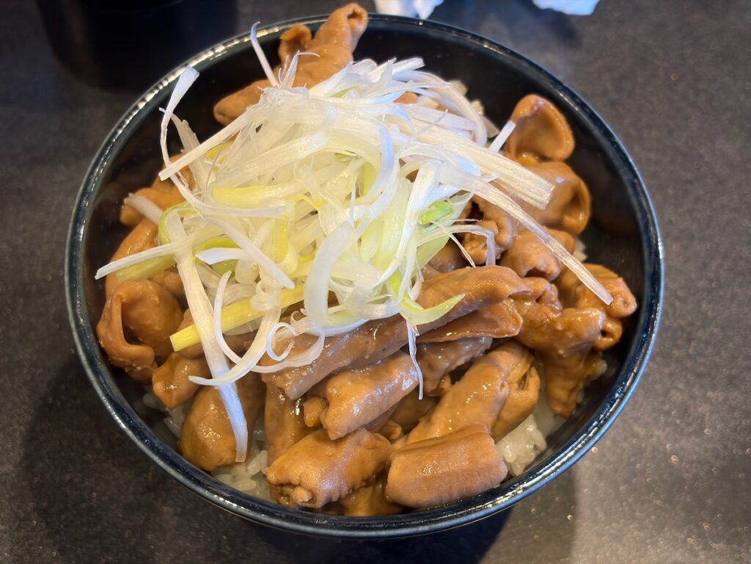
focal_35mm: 52
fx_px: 1128
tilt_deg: -59.8
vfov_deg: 28.0
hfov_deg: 36.8
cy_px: 282
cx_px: 376
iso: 50
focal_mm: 5.96
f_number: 1.6
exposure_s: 1/50
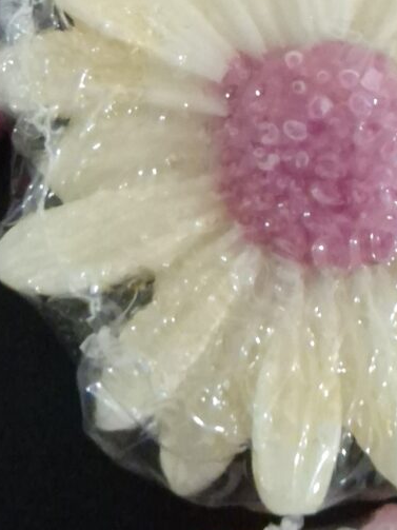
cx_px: 356
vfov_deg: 16.5
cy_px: -1
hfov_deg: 12.6
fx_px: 1790
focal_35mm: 117
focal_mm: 5.4
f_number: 1.8
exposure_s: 1/25
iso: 640
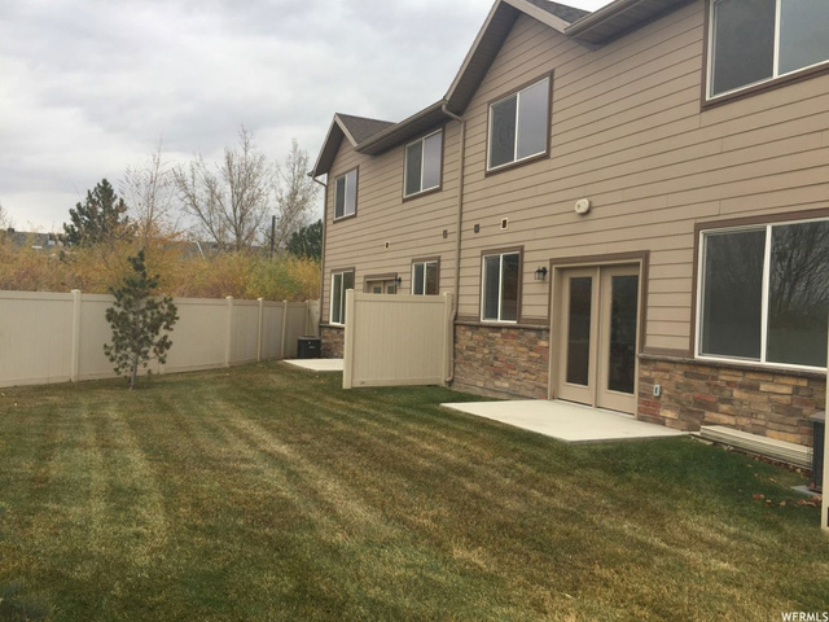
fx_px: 695
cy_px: 311
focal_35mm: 29
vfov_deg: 48.2
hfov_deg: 61.7
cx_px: 414
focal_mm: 4.15
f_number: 2.2
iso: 32
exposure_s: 1/430
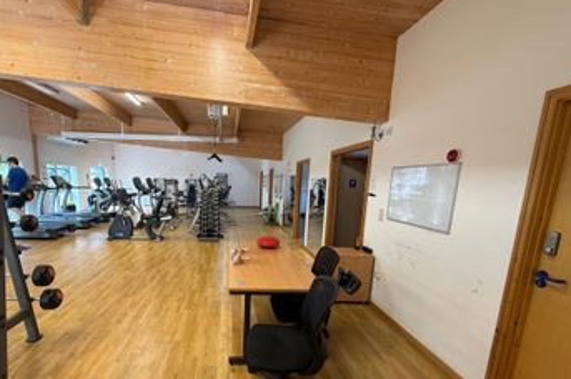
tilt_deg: -10.7
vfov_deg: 69.5
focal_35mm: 17
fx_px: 269
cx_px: 245
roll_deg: -2.4
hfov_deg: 92.7
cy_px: 229
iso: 250
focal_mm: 2.22
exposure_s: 1/100
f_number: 2.2
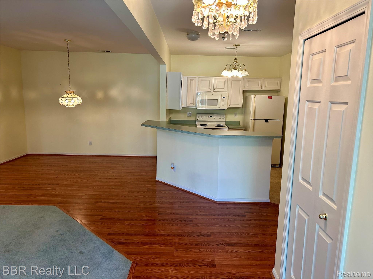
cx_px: 186
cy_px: 140
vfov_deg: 53.1
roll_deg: -1.8
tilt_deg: -8.5
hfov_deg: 67.3
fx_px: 280
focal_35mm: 26
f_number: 1.5
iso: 125
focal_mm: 5.7
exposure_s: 1/120
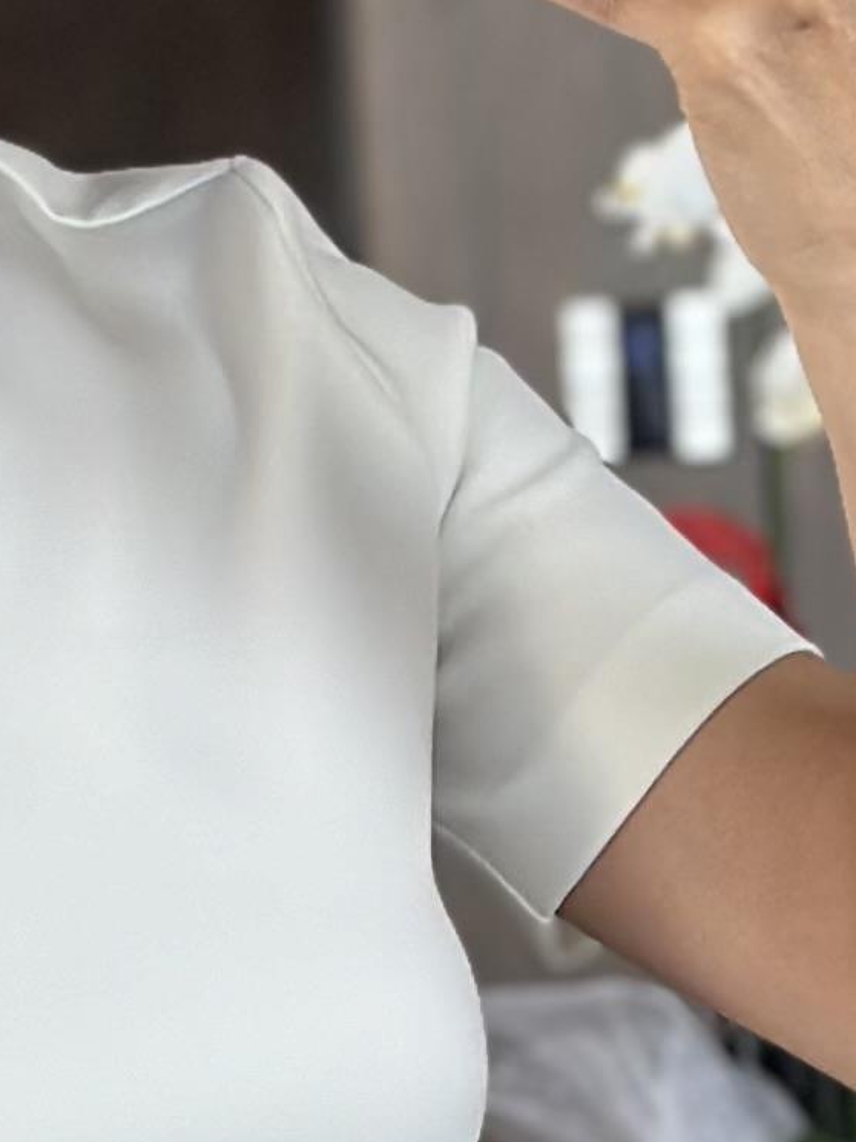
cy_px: 1202
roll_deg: +4.5
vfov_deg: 7.6
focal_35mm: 260
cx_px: 173
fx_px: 8573
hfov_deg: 5.7
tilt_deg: -15.7
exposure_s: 1/121
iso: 100
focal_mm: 6.86
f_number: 1.78
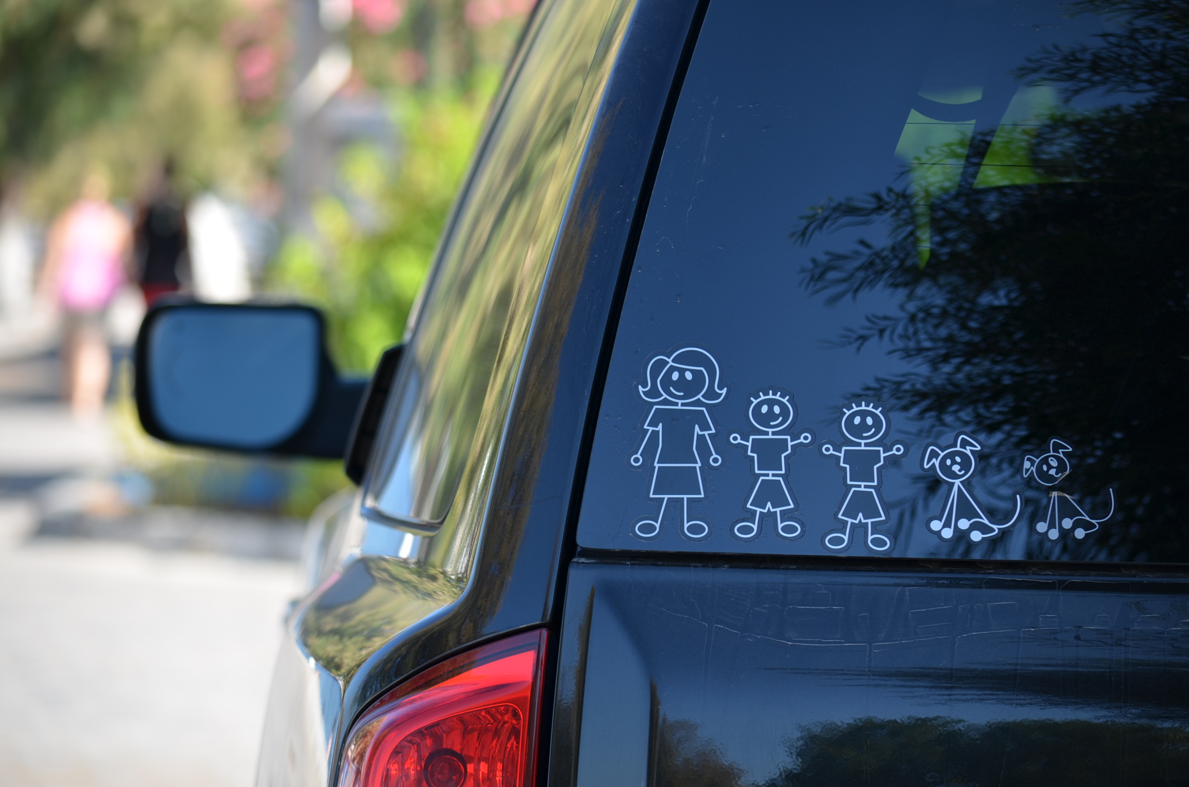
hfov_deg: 10.6
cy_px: 394
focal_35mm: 195
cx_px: 594
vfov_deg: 7.0
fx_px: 6427
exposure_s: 1/200
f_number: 4.8
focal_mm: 130
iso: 100
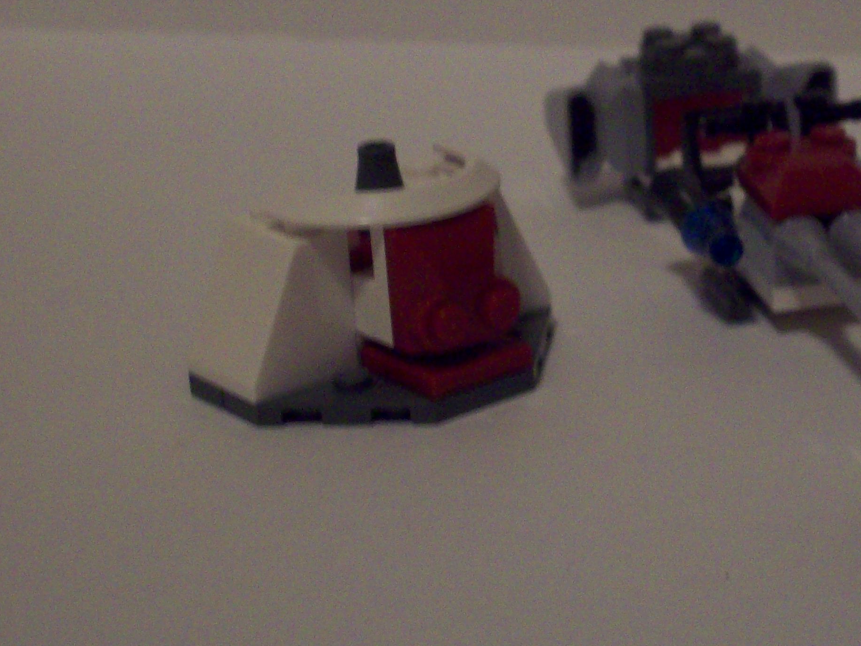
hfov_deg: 18.2
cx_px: 704
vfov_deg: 13.8
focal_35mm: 107
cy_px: 267
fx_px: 2661
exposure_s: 1/8
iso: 200
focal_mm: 10.7
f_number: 3.8
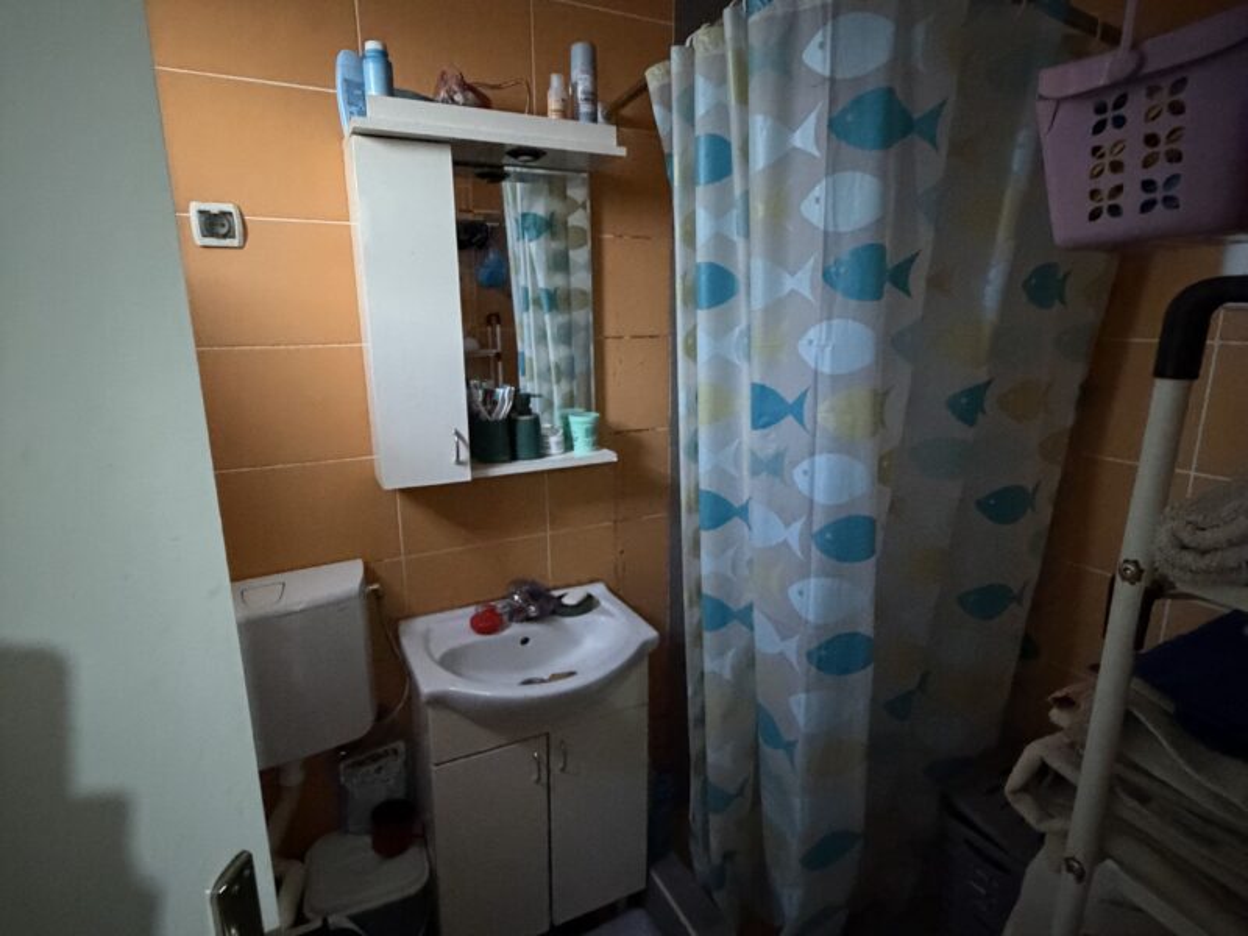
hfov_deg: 102.1
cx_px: 624
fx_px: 505
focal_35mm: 14
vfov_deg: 85.7
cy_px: 468
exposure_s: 1/50
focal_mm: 2.22
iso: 1250
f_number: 2.2
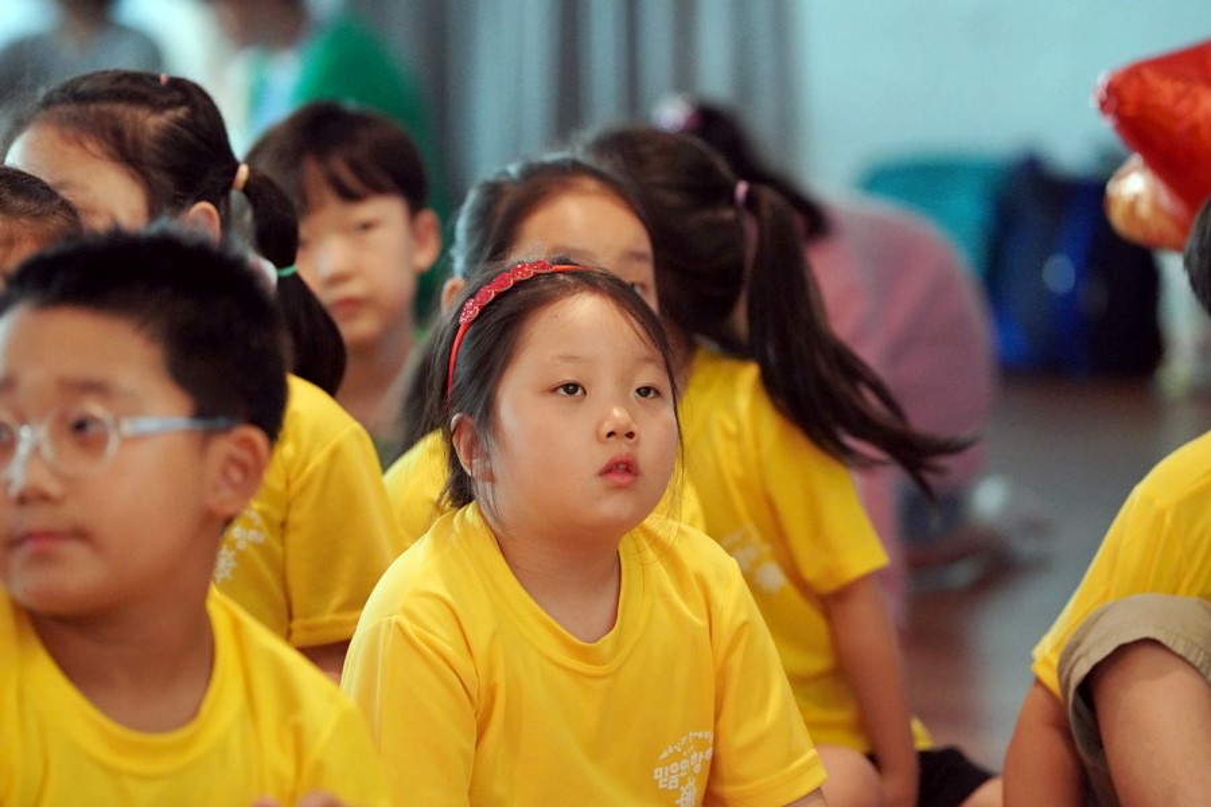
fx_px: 6727
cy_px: 404
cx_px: 606
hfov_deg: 10.3
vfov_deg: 6.9
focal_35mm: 200
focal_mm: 200
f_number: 4
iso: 8000
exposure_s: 1/250
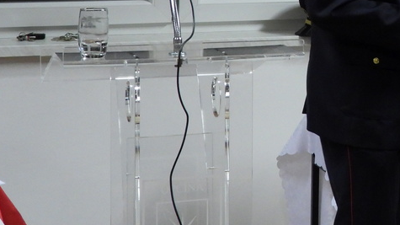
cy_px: -50
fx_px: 1283
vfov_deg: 9.9
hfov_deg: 17.1
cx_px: 456
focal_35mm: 121
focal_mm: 7.9
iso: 400
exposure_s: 1/25
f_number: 3.2
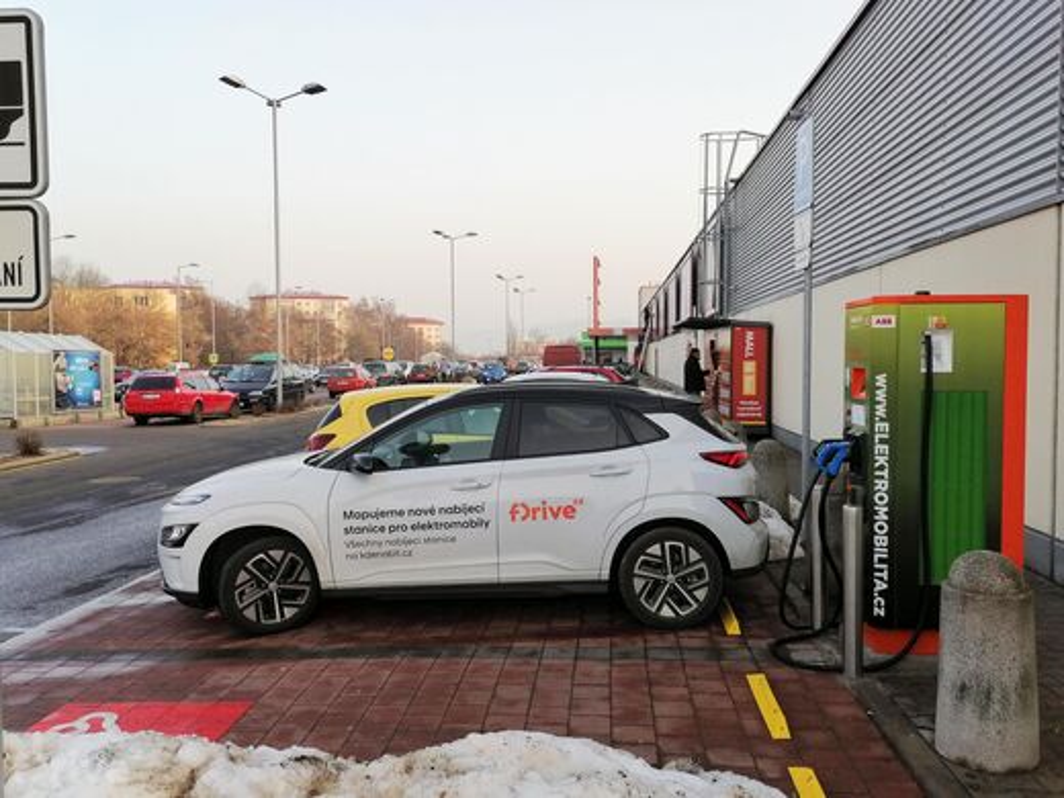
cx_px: 532
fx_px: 922
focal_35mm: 30
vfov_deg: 46.8
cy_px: 399
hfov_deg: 60.0
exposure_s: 1/338
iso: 50
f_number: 1.8
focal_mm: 5.3
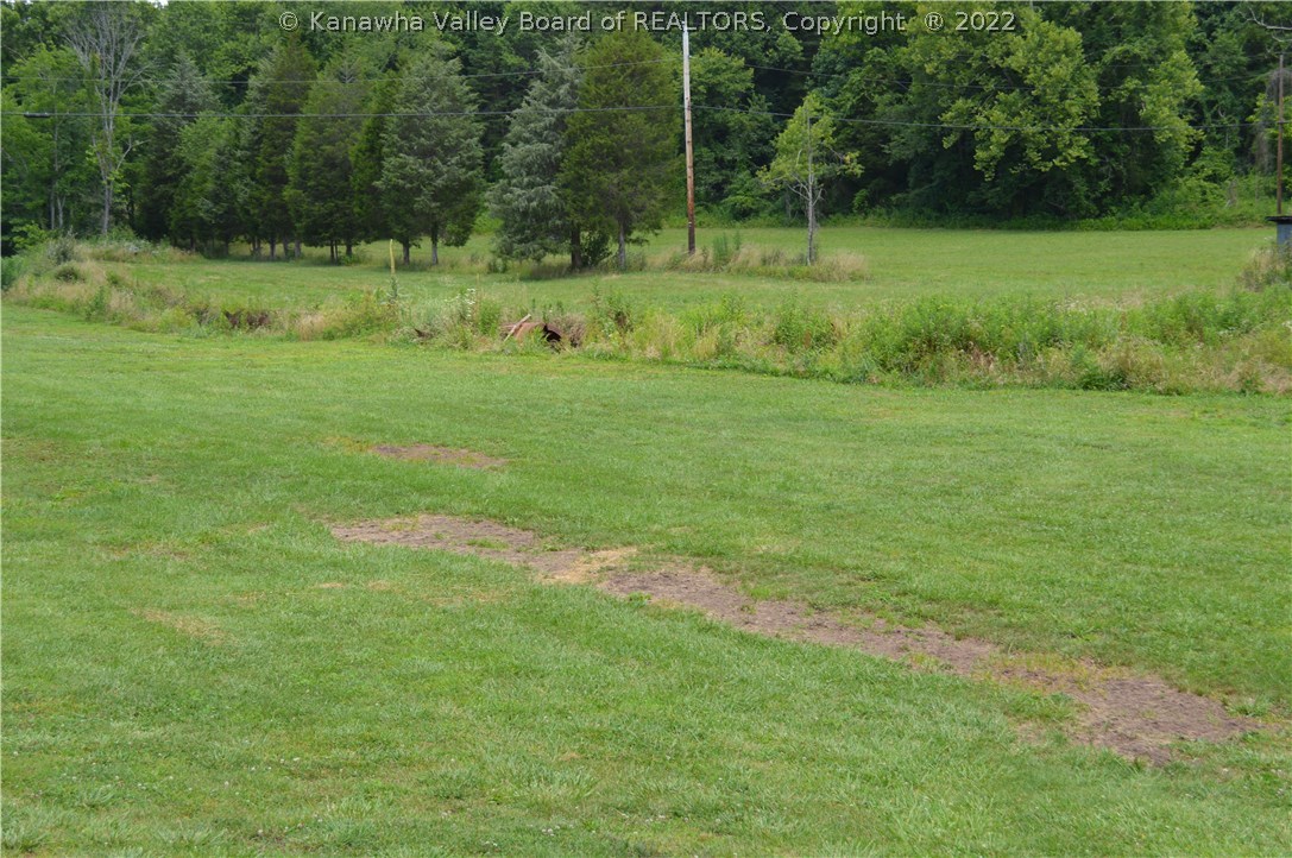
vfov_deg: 26.4
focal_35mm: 51
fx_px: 1828
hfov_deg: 38.9
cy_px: 429
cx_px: 646
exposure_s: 1/160
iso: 100
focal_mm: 34
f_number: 6.3
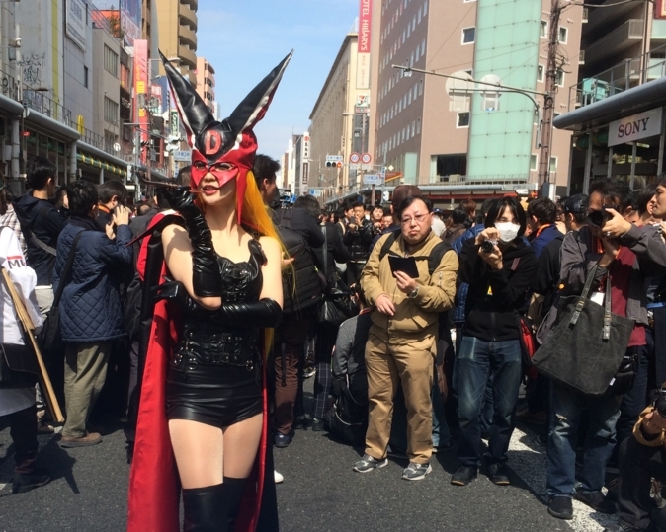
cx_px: 262
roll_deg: -2.0
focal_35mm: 43
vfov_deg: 34.6
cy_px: 345
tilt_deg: -7.8
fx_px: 847
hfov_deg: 42.7
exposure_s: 1/1414
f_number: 2.2
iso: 32
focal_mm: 4.15
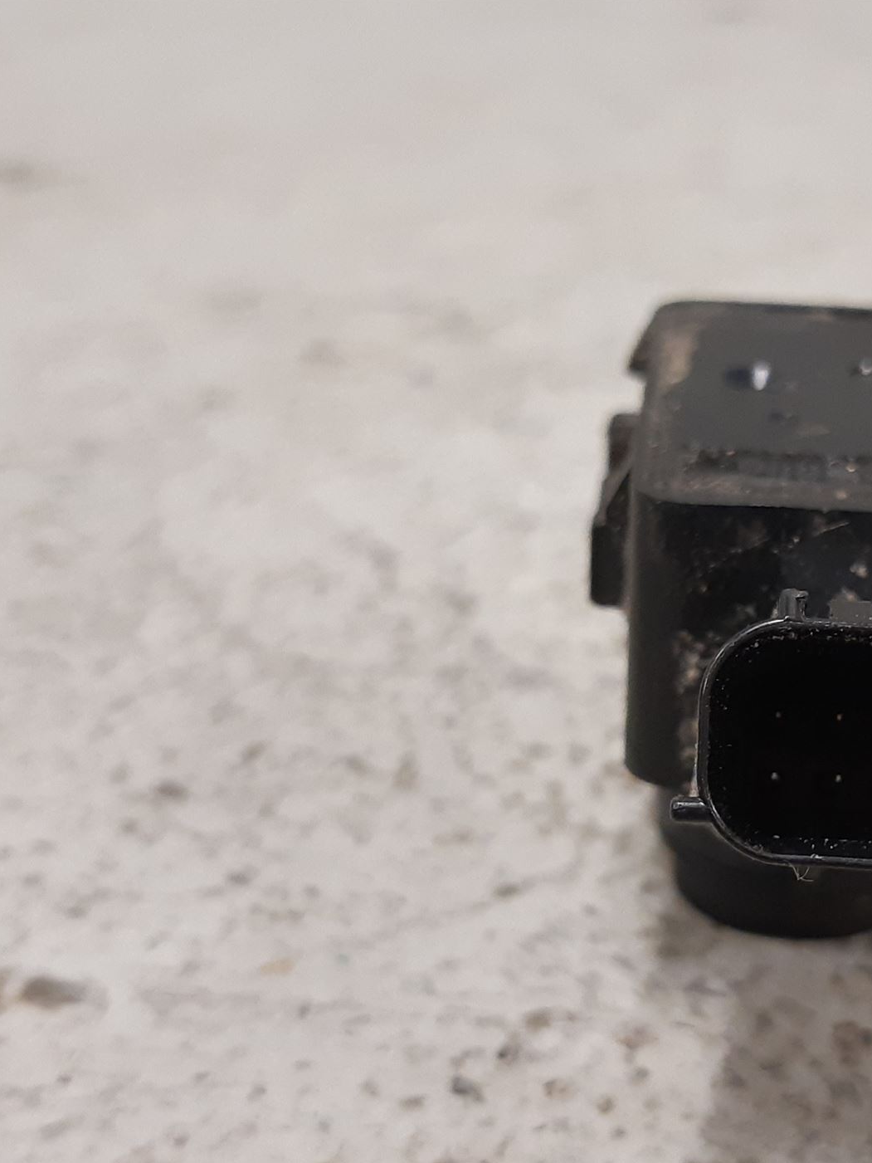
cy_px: 634
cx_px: 805
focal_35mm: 38
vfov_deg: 48.9
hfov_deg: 35.3
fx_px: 1276
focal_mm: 3.93
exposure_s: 1/50
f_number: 1.7
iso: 200
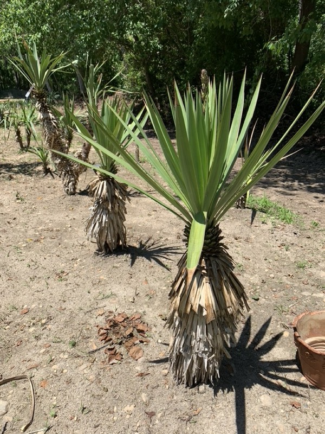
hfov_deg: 53.1
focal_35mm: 26
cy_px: 217
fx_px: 325
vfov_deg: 67.3
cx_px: 162
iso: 25
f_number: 1.8
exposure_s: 1/1560
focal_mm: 4.25
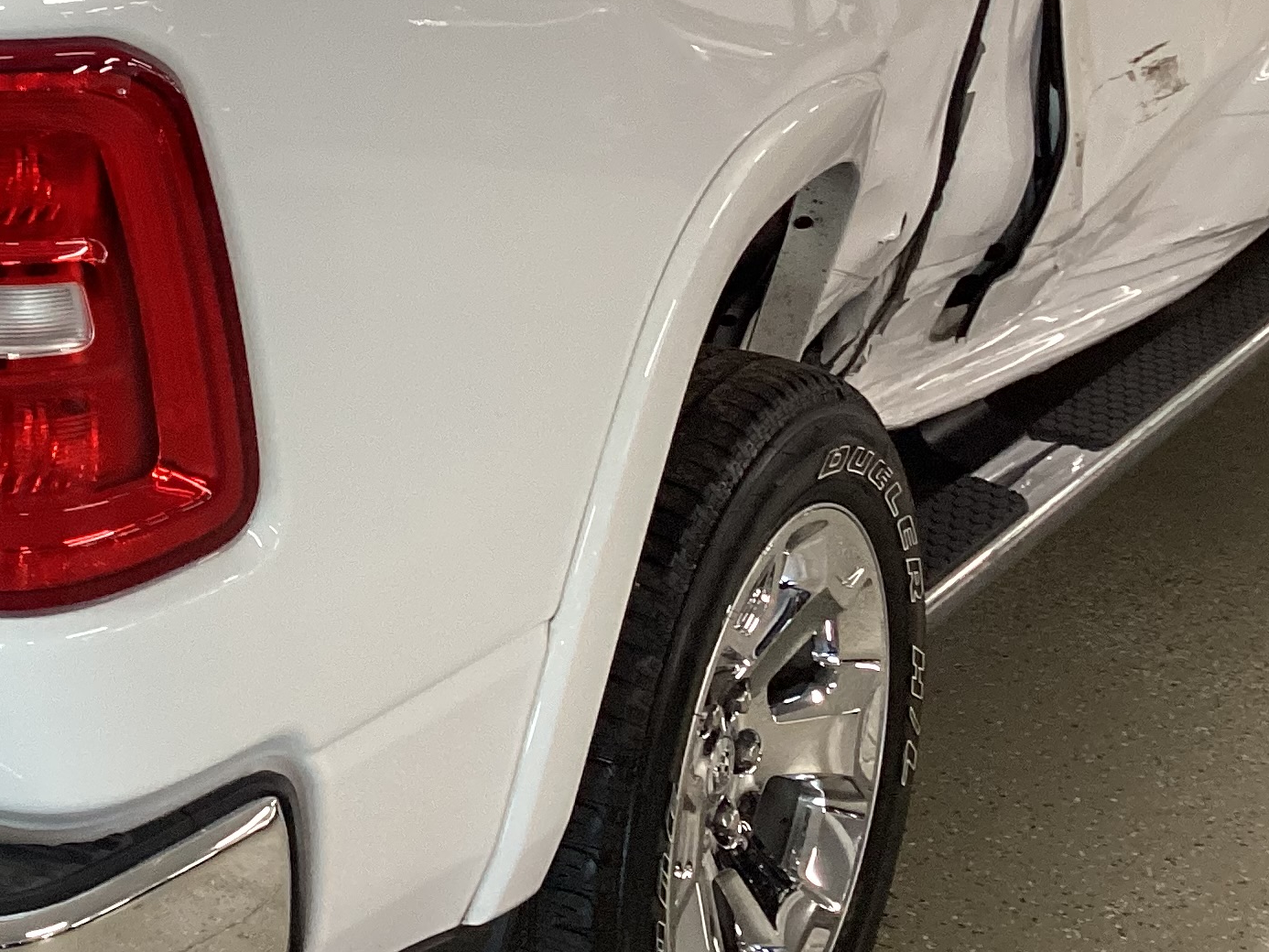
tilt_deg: -15.0
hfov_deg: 25.4
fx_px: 2677
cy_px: 96
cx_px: 13
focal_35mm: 73
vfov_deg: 19.8
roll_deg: +0.9
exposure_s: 1/50
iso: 125
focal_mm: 3.3
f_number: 2.4
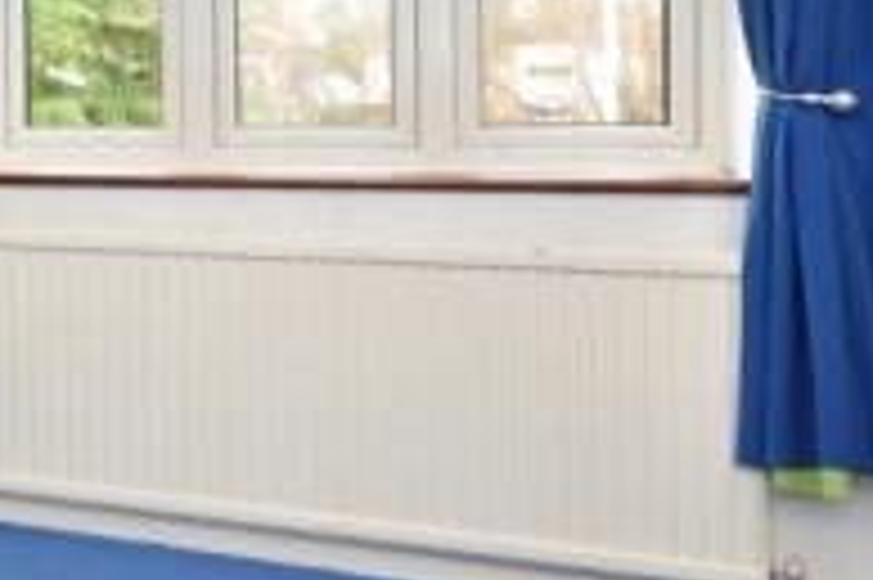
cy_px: 94
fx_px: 1349
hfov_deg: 28.6
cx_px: -292
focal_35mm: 56
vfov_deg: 23.8
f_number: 5
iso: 200
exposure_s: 1/20
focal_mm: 11
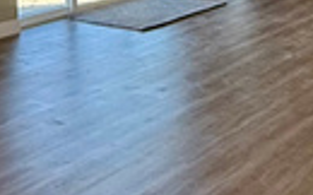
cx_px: 67
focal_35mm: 88
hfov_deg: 23.3
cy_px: -108
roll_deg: +1.6
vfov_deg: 13.8
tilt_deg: -1.8
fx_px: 750
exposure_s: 1/257
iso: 64
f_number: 2.2
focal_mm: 2.22
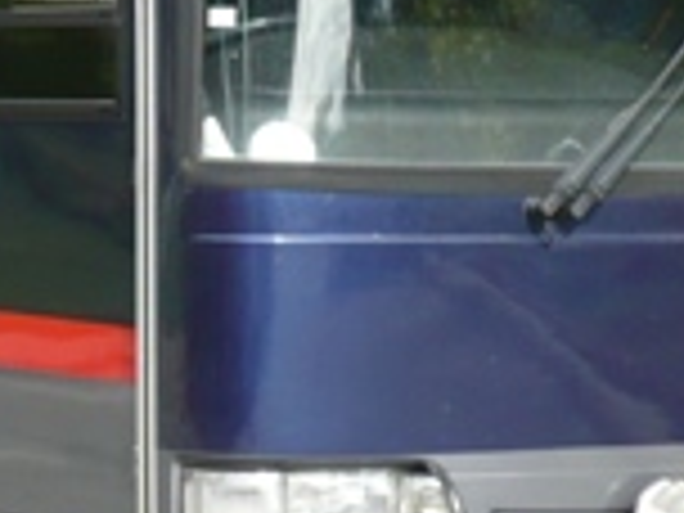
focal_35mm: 210
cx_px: 14
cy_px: 63
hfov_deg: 9.4
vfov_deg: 7.1
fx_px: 4150
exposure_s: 1/320
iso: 100
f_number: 3.4
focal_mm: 8.3
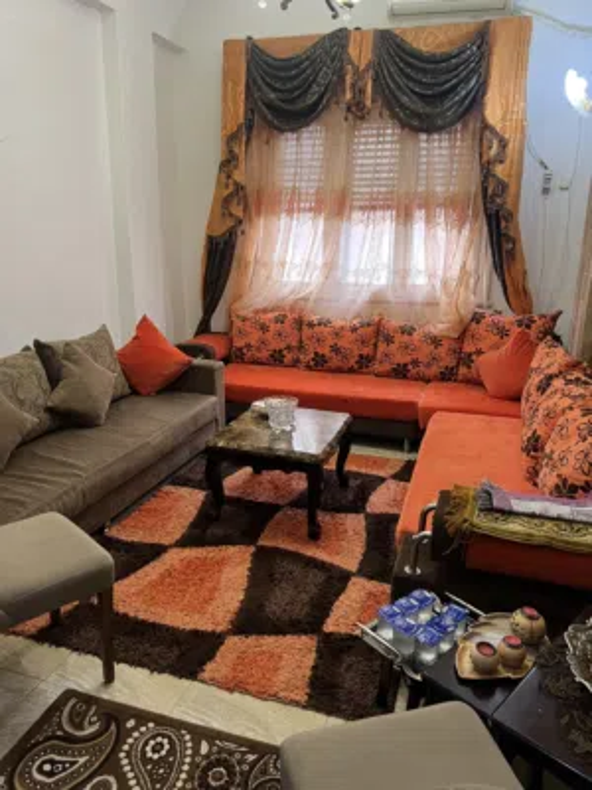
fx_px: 593
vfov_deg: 67.3
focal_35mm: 26
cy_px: 395
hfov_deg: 53.1
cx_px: 296
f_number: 1.5
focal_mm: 5.7
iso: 250
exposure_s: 1/50
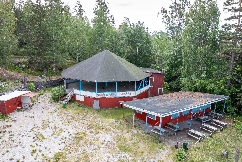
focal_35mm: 28
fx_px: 188
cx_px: 121
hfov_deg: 65.5
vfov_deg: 46.4
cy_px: 81
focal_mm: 10.26
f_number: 4.5
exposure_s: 1/100
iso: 100
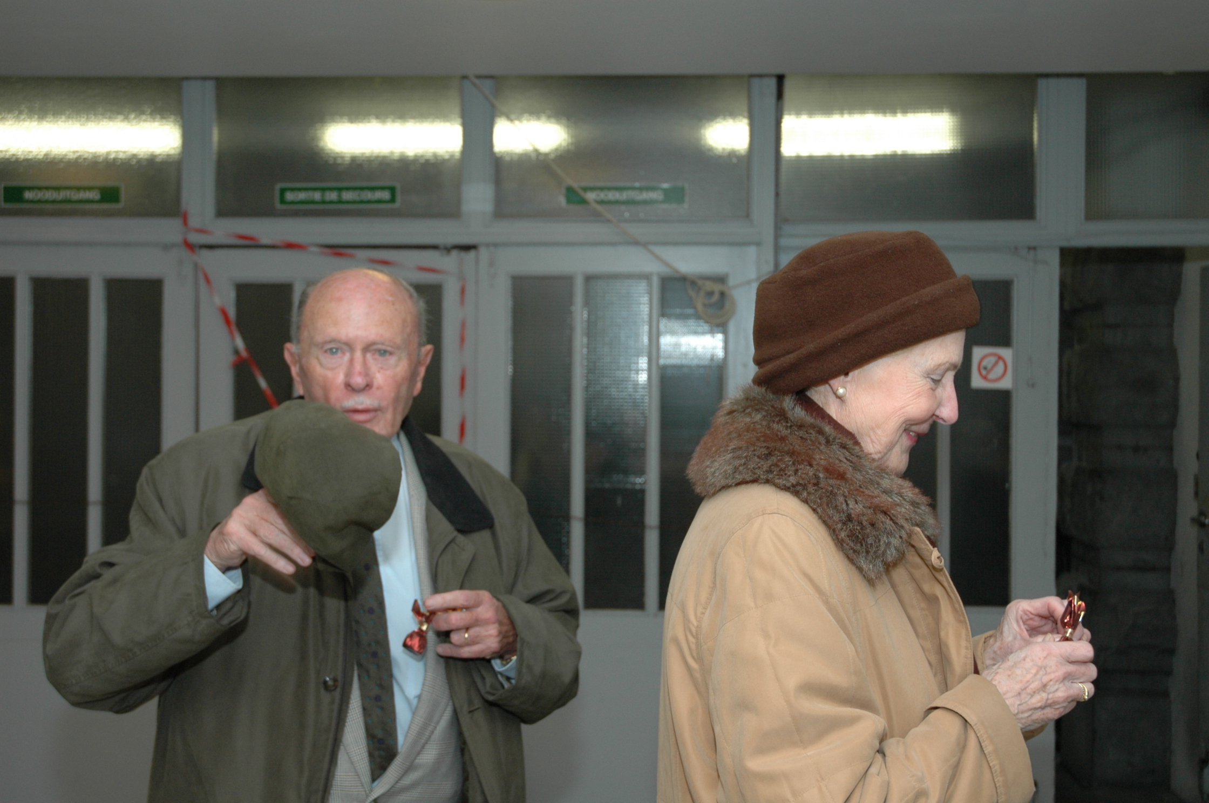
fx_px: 1560
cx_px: 604
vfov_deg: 28.9
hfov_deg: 42.4
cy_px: 402
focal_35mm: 46
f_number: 5
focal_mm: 31
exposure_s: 1/60
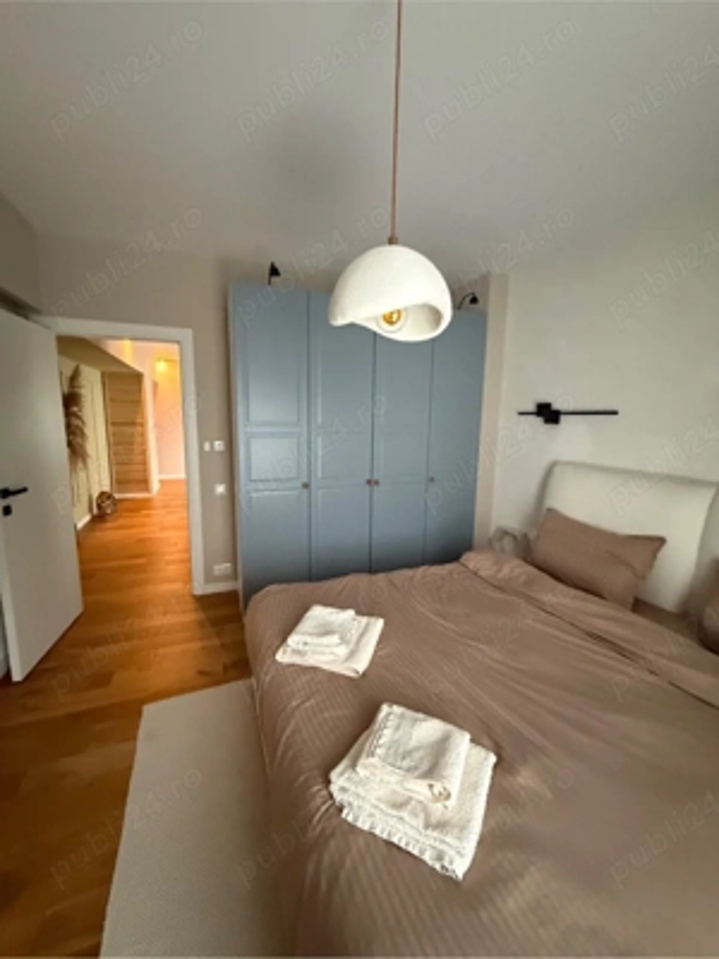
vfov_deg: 102.1
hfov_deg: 85.7
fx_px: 388
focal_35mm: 14
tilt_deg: -8.2
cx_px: 360
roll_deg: -2.6
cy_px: 480
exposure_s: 1/50
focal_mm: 2.22
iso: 1000
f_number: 2.2
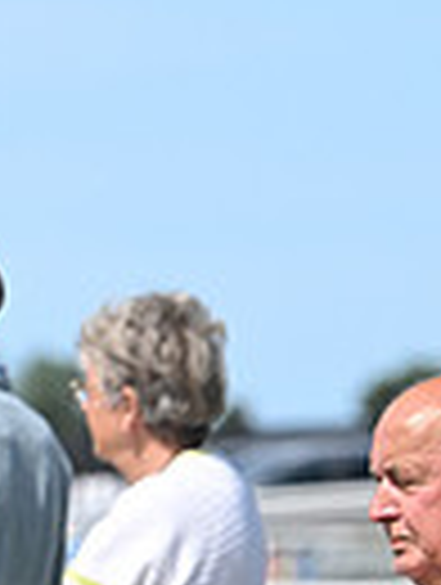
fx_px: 14476
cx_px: -738
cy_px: 457
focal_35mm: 855
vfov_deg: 2.3
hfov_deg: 1.7
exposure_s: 1/2000
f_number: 5.6
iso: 400
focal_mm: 200
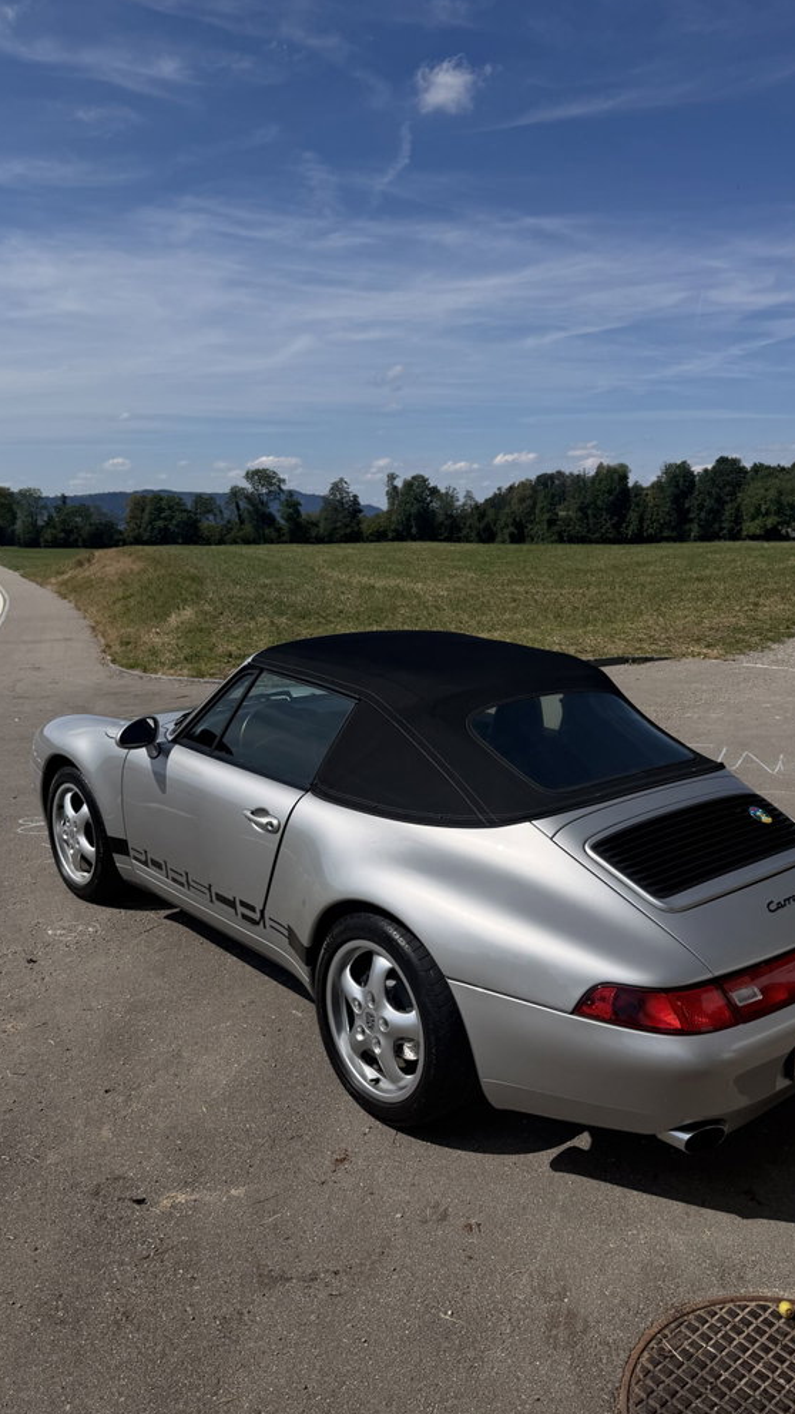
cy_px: 691
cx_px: 450
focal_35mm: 27
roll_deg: -0.2
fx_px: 1012
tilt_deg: -10.7
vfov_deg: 69.9
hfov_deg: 42.8
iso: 80
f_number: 1.78
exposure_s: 1/10309
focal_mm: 6.76
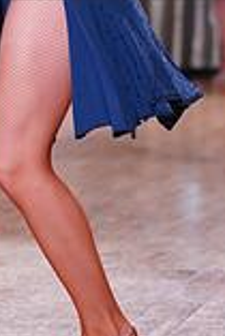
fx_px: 2628
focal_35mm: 281
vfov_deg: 7.3
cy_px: -71
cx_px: 20
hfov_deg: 4.9
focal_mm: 76
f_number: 2.8
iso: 1000
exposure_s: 1/400
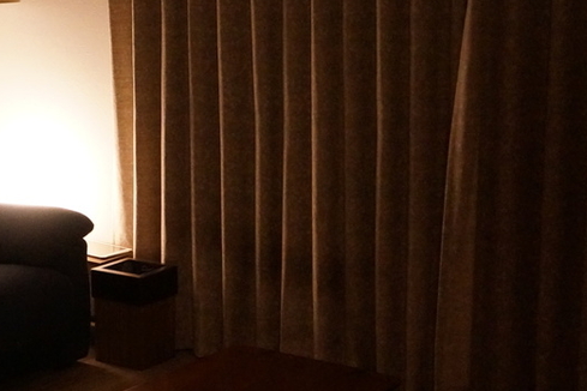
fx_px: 1259
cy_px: 198
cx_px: -47
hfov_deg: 24.6
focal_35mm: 77
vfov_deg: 17.7
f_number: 4
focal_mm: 21
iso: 3200
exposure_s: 1/80
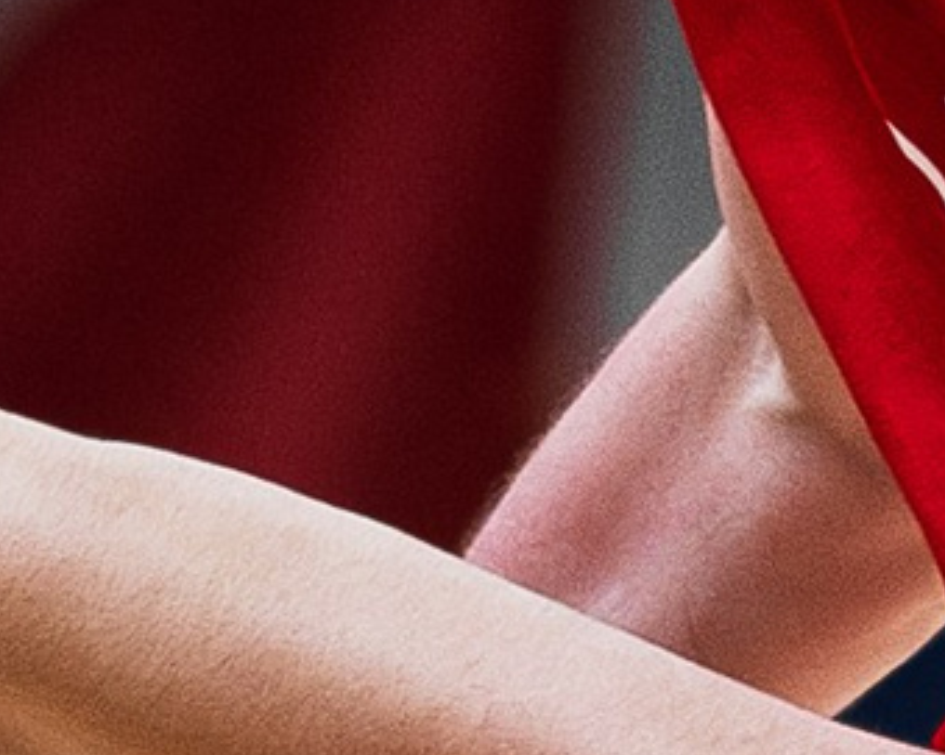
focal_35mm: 1971
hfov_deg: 1.0
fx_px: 55110
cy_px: 239
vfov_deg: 0.8
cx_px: -1263
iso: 1000
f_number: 4
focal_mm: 185
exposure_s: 1/1250
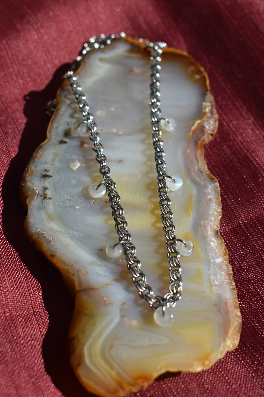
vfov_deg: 35.1
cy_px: 198
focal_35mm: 57
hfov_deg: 23.8
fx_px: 627
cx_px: 132
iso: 100
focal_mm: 38
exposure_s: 1/320
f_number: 8
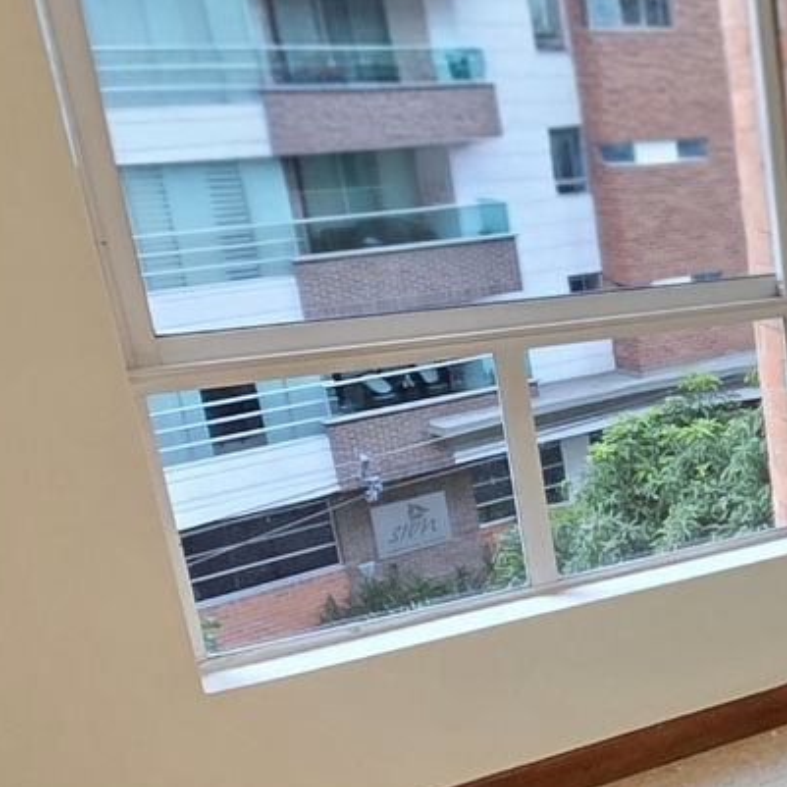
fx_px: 1415
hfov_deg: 21.0
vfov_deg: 30.7
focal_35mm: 55
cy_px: 563
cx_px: 1419
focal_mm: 2.2
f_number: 1.9
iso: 400
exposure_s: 1/60.2
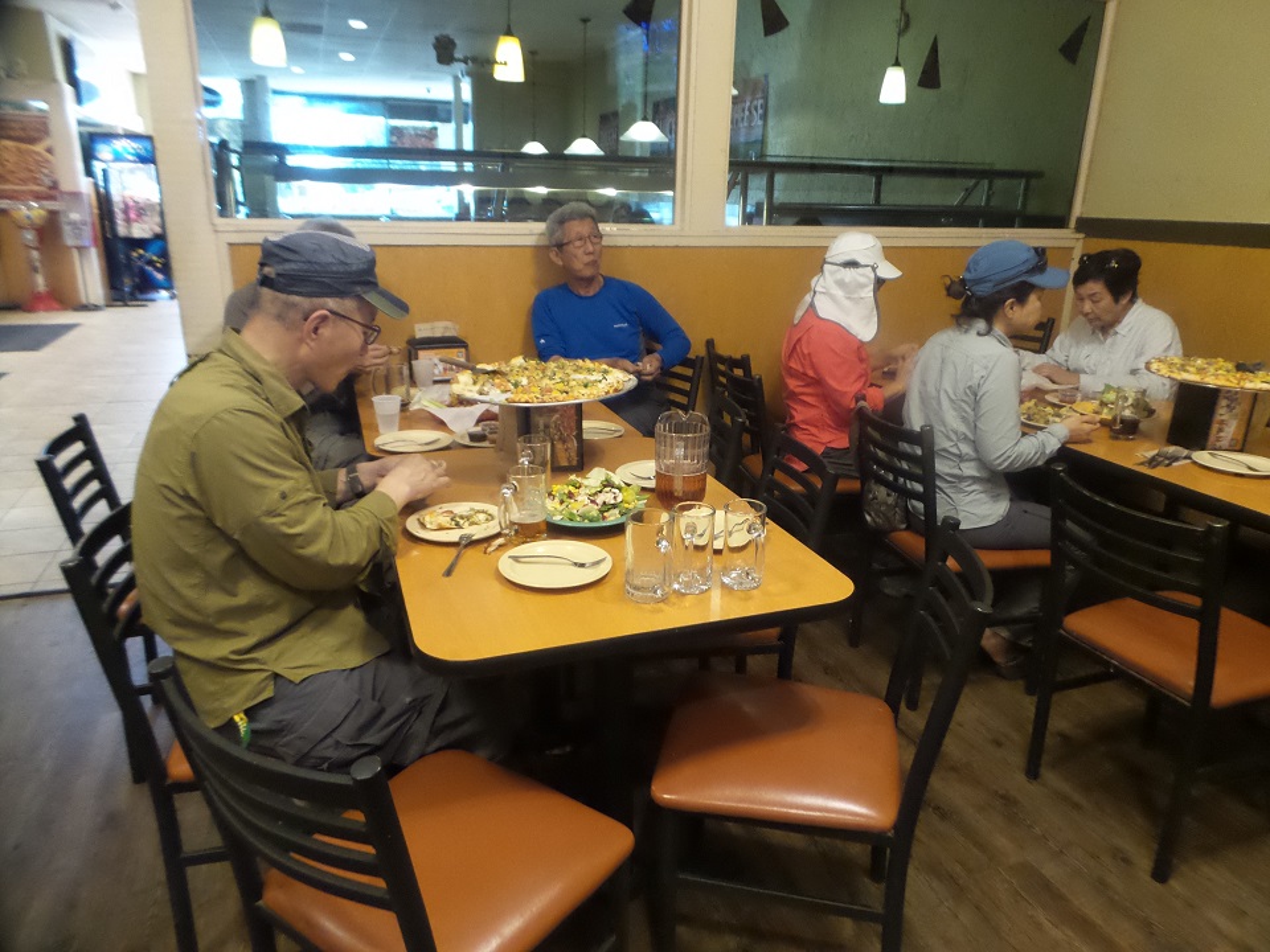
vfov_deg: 58.9
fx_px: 844
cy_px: 476
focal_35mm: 23
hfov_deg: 73.9
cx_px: 635
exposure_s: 1/30
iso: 800
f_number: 2.8
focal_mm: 4.1
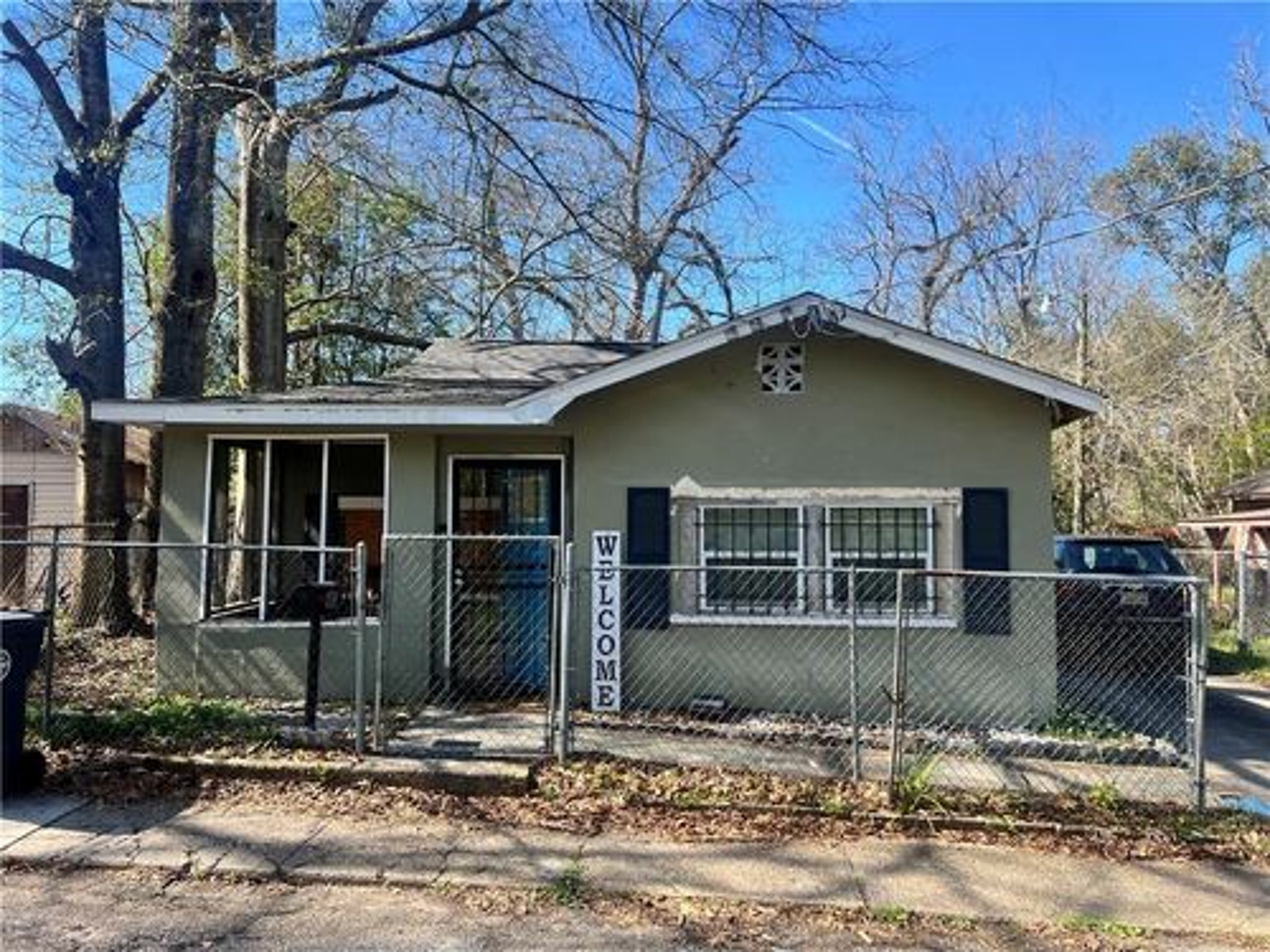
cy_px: 476
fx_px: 954
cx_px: 635
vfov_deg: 53.1
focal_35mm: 26
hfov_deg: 67.3
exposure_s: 1/1252
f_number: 1.5
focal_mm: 5.7
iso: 50
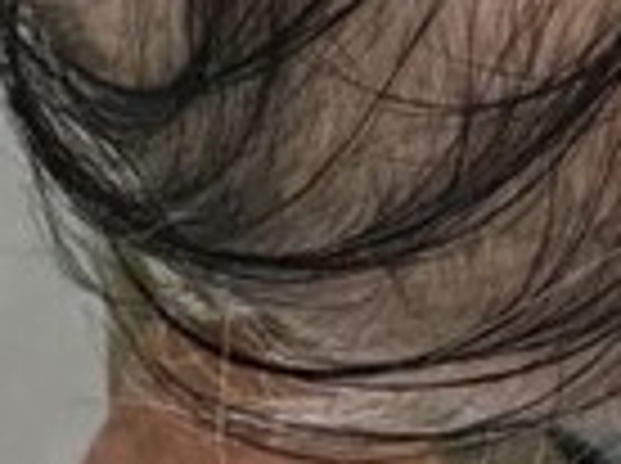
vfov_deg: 10.3
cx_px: 612
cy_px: -365
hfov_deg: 14.4
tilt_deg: -51.7
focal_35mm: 135
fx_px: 2418
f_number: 2.4
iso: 50
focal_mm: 3.3
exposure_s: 1/30
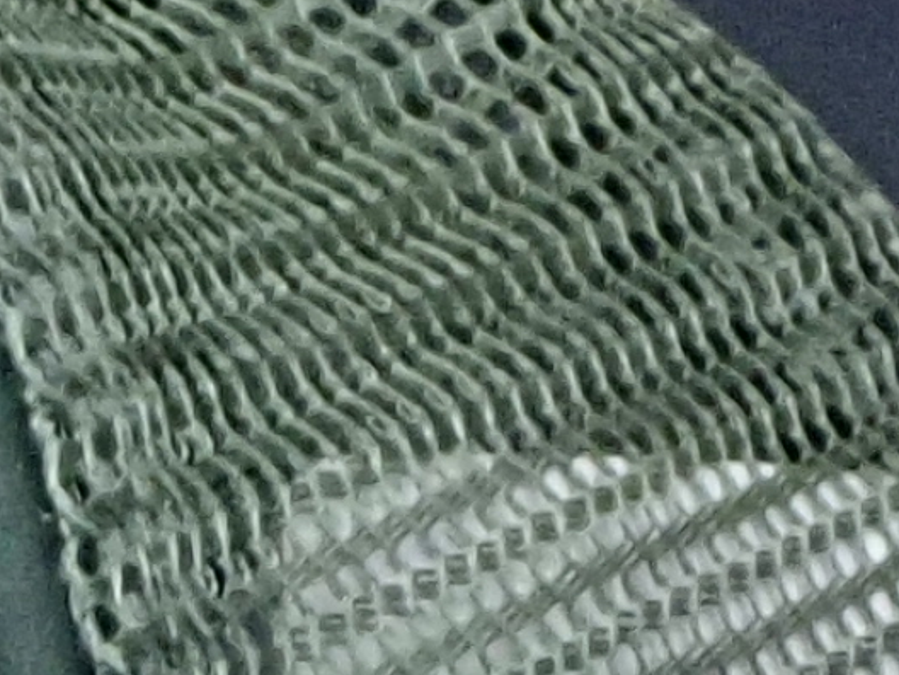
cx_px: -998
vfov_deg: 4.8
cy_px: 1595
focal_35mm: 303
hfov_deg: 6.3
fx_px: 7869
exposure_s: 1/40
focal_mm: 7.34
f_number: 4
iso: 1600
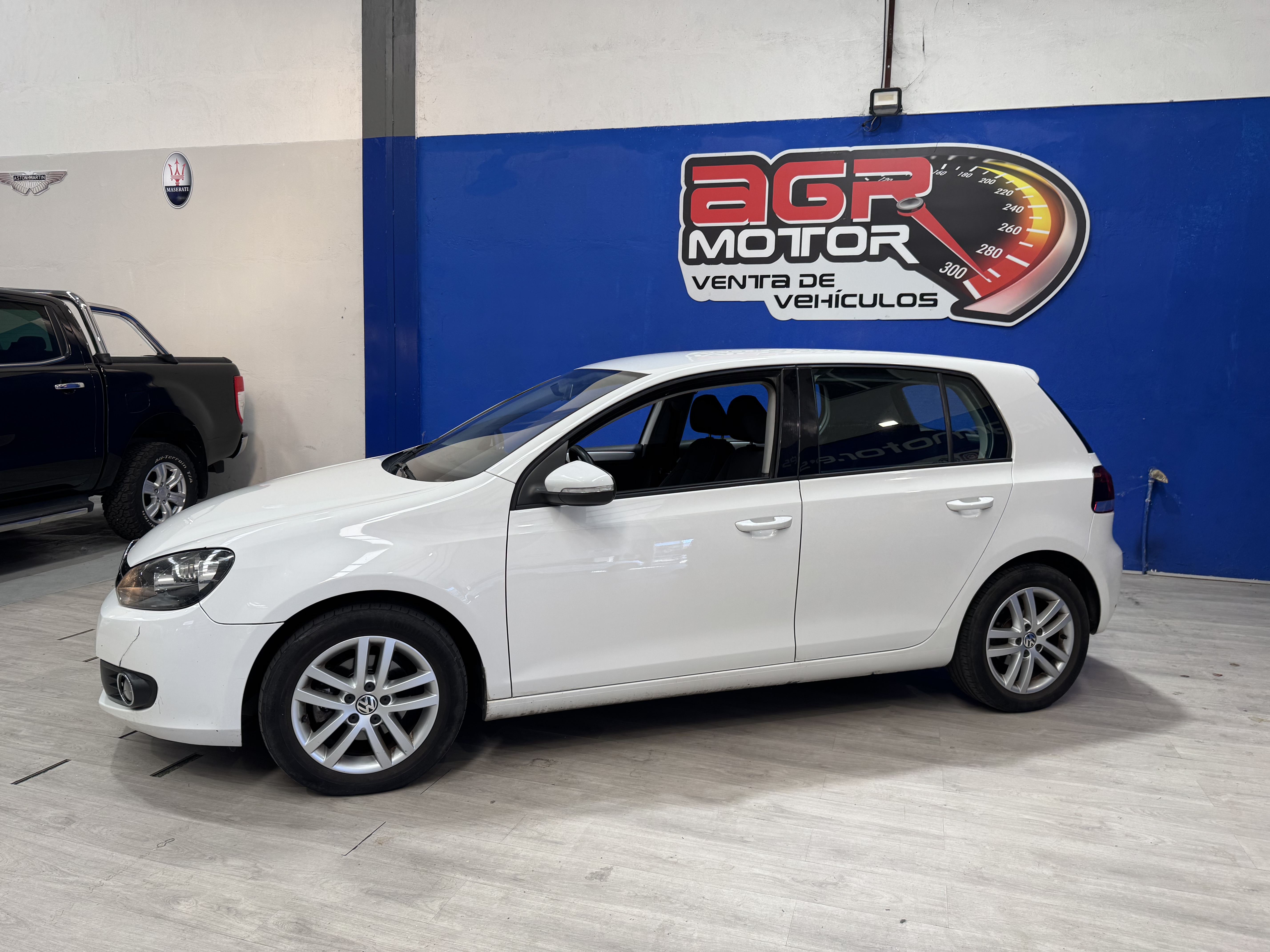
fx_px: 881
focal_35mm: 24
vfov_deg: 56.8
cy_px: 476
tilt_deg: -5.8
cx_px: 635
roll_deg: -1.0
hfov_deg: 71.6
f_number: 1.78
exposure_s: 1/100
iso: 50
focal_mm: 6.76
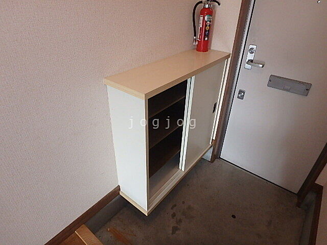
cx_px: 164
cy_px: 122
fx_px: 198
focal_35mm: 21
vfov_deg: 63.4
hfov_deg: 79.0
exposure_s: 1/30
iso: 320
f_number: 3.5
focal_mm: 3.7
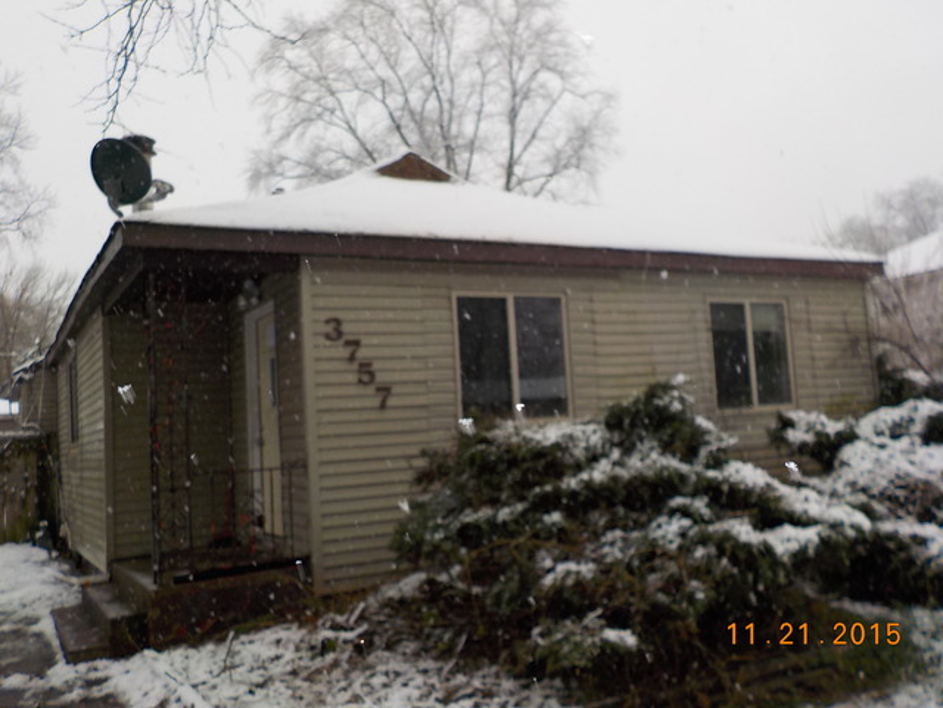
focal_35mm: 30
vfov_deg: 46.8
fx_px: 817
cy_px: 354
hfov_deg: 60.0
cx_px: 472
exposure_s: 1/320
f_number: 3.3
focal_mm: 4.1
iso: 125
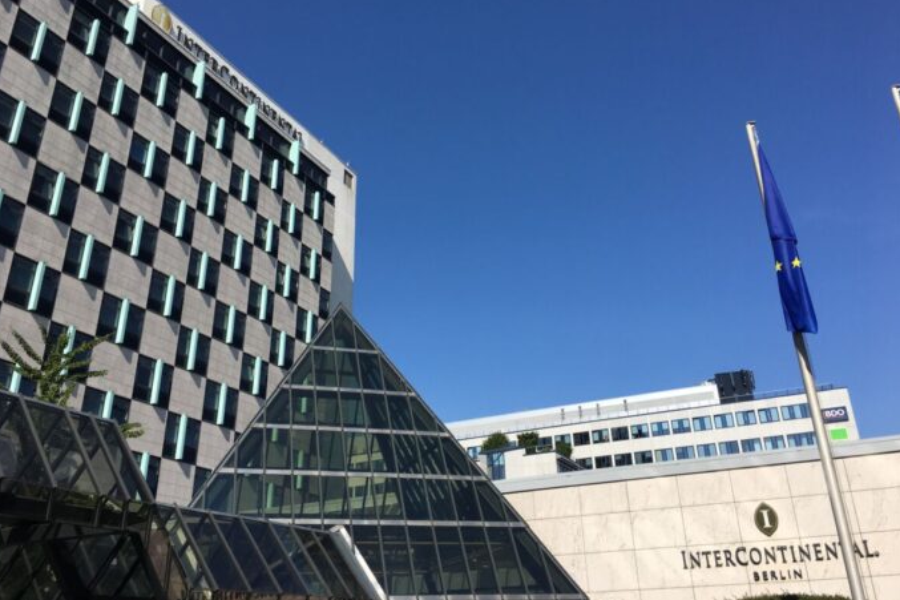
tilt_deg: +27.2
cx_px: 453
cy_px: 254
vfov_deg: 42.2
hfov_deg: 60.3
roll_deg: +2.0
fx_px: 775
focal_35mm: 31
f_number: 2.2
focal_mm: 4.15
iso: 25
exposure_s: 1/2137
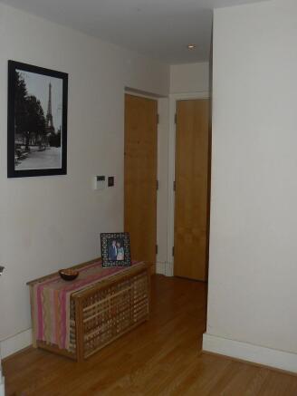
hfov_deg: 39.7
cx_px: 148
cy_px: 198
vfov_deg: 51.3
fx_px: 412
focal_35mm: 36
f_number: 4.5
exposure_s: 1/40
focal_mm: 6
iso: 100
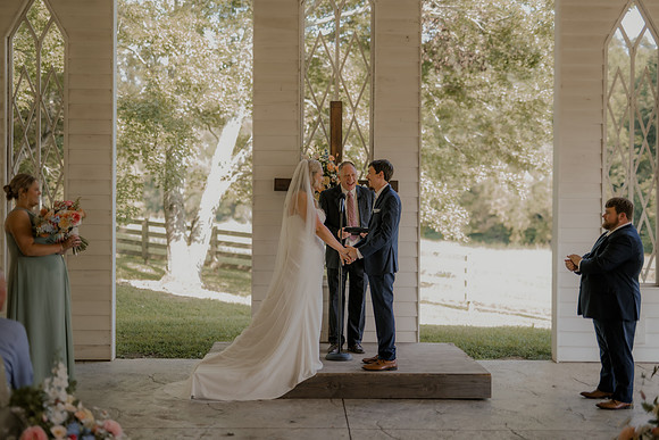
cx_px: 330
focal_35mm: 50
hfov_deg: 39.6
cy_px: 220
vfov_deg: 27.0
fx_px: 915
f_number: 2.5
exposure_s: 1/1000
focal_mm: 50
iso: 500
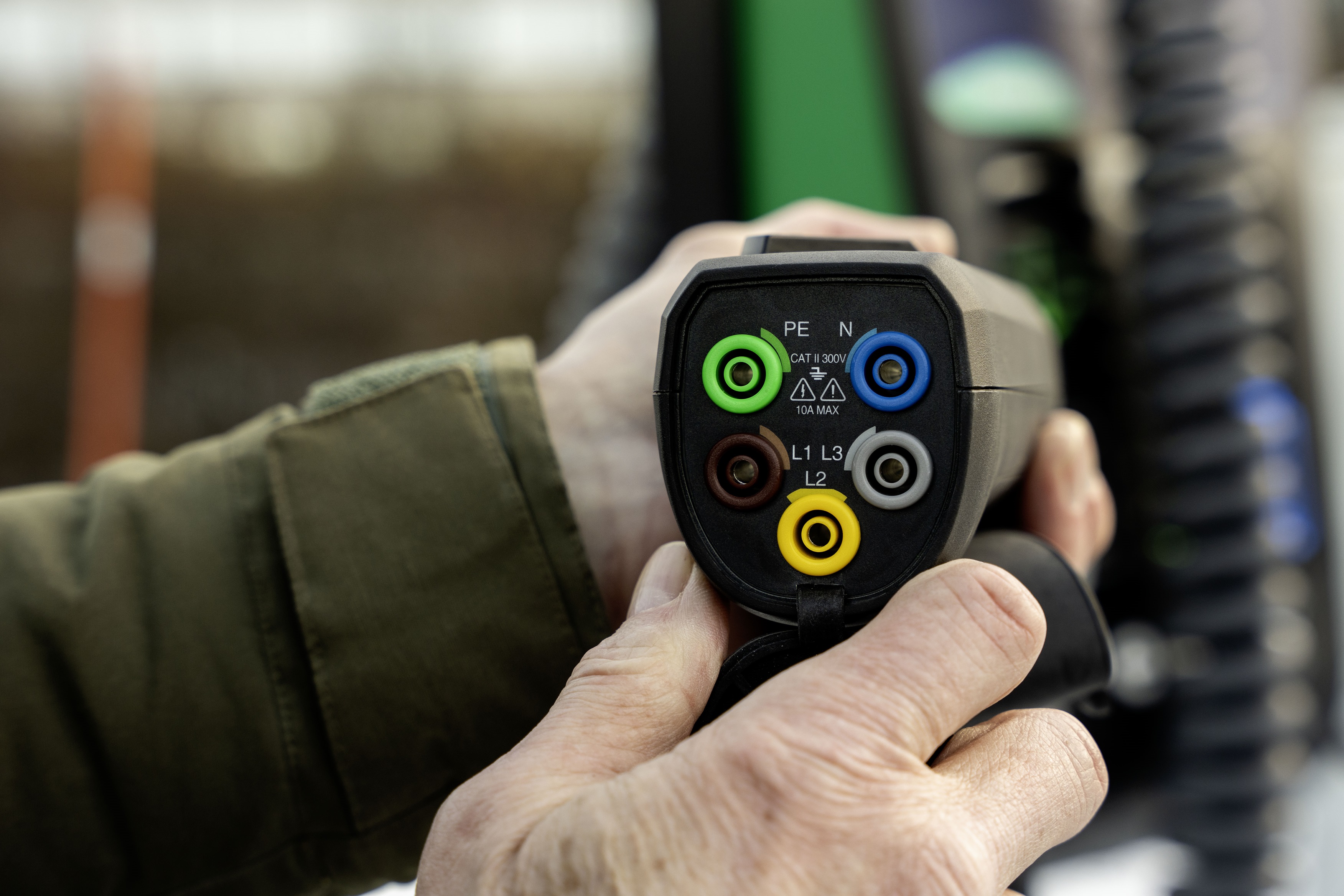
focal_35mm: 70
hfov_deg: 28.8
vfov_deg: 19.5
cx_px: 672
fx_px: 2613
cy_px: 448
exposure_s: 1/250
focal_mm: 70
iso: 400
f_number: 5
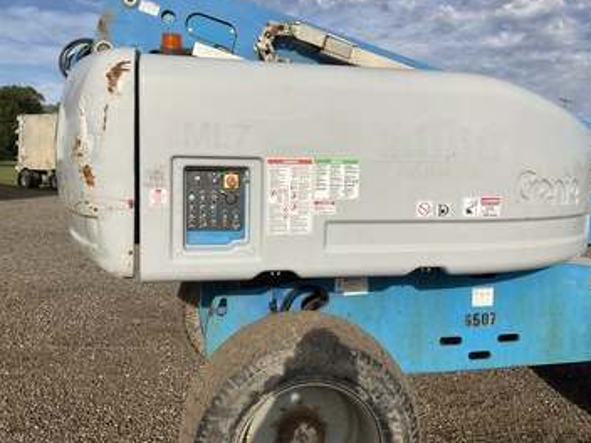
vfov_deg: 42.9
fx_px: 563
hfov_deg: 55.3
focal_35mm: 33
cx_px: 307
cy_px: 200
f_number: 1.8
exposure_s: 1/2801
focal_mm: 3
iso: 25
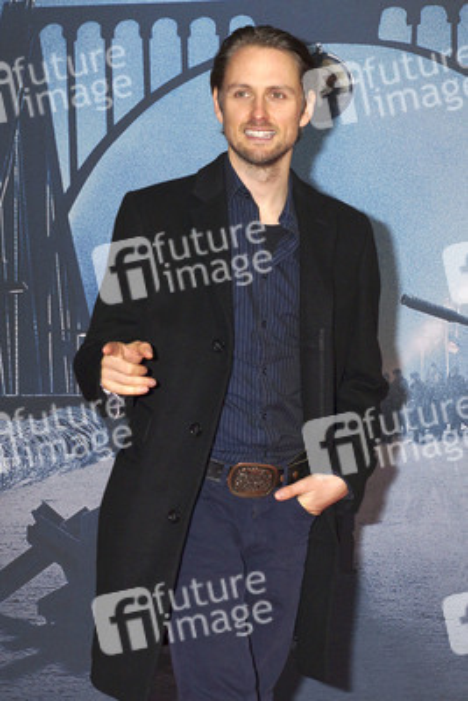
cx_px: 234
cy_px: 350
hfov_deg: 13.1
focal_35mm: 105
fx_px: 2046
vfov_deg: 19.4
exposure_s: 1/400
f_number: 5.6
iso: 800
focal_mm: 50
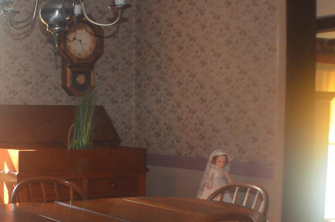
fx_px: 864
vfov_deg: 14.6
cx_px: 0
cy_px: 148
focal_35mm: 93
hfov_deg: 21.2
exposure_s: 1/60
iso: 1250
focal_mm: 24
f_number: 4
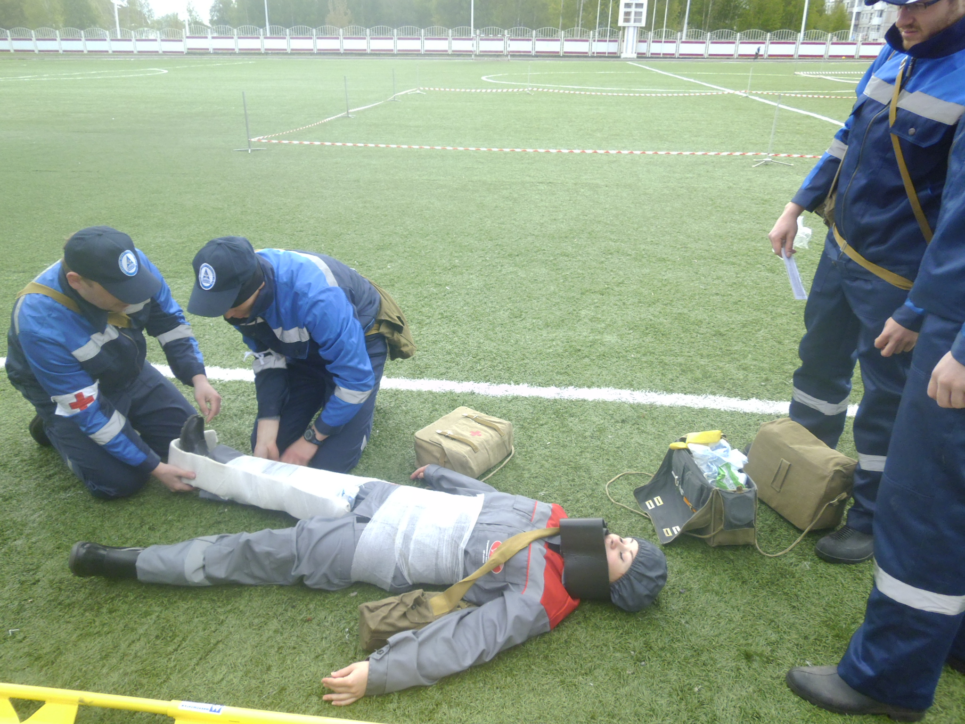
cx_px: 482
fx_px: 725
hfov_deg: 67.3
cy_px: 362
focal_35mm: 26
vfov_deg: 53.1
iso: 100
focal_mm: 4.7
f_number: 7.9
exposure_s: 1/60
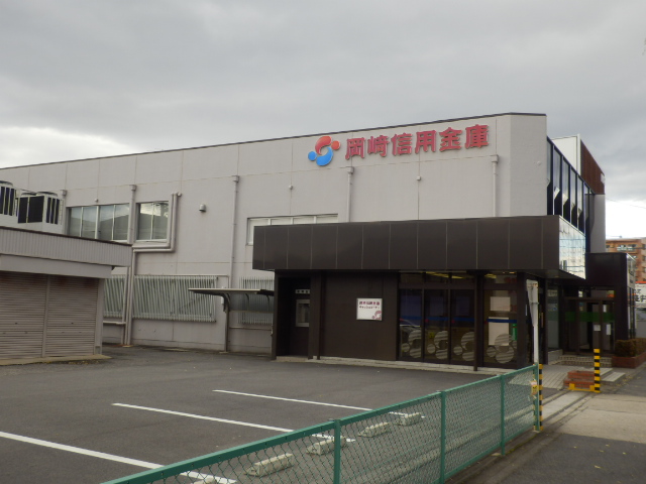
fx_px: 784
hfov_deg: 44.8
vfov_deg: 34.3
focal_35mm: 42
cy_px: 242
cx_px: 323
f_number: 4
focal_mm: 7.4
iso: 80
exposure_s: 1/125
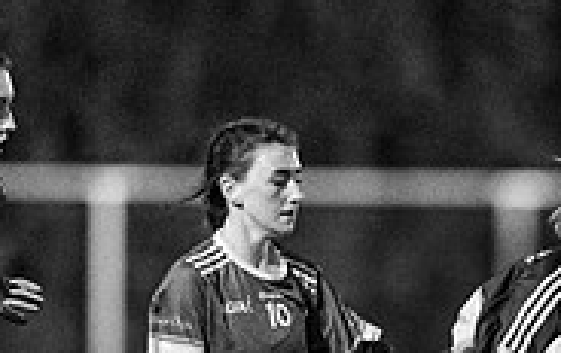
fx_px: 22729
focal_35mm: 1483
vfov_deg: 0.9
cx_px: 590
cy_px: 602
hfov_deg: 1.4
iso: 5000
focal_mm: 400
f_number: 2.8
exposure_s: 1/500
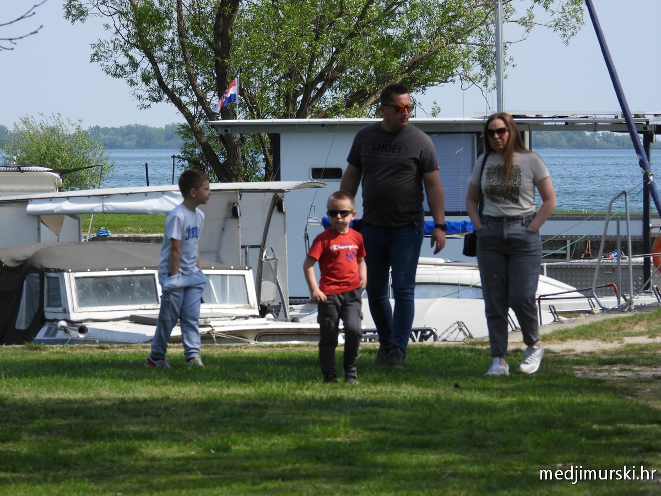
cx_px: 330
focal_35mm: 300
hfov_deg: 6.6
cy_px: 248
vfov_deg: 5.0
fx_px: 5729
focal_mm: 53.9
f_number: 4.5
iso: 100
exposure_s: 1/640
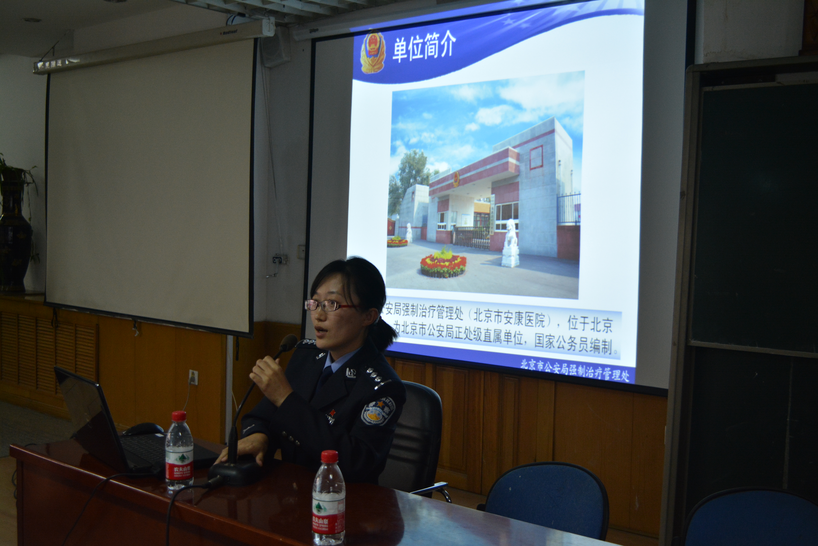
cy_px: 273
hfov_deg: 47.9
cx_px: 409
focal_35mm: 40
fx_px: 920
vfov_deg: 33.0
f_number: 4
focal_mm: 27
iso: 800
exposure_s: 1/40
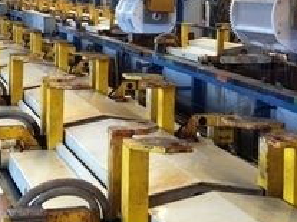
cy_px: 29
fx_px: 797
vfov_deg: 15.7
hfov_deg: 21.1
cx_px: 149
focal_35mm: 93
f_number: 2.8
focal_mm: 3.85
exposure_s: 1/17
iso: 125
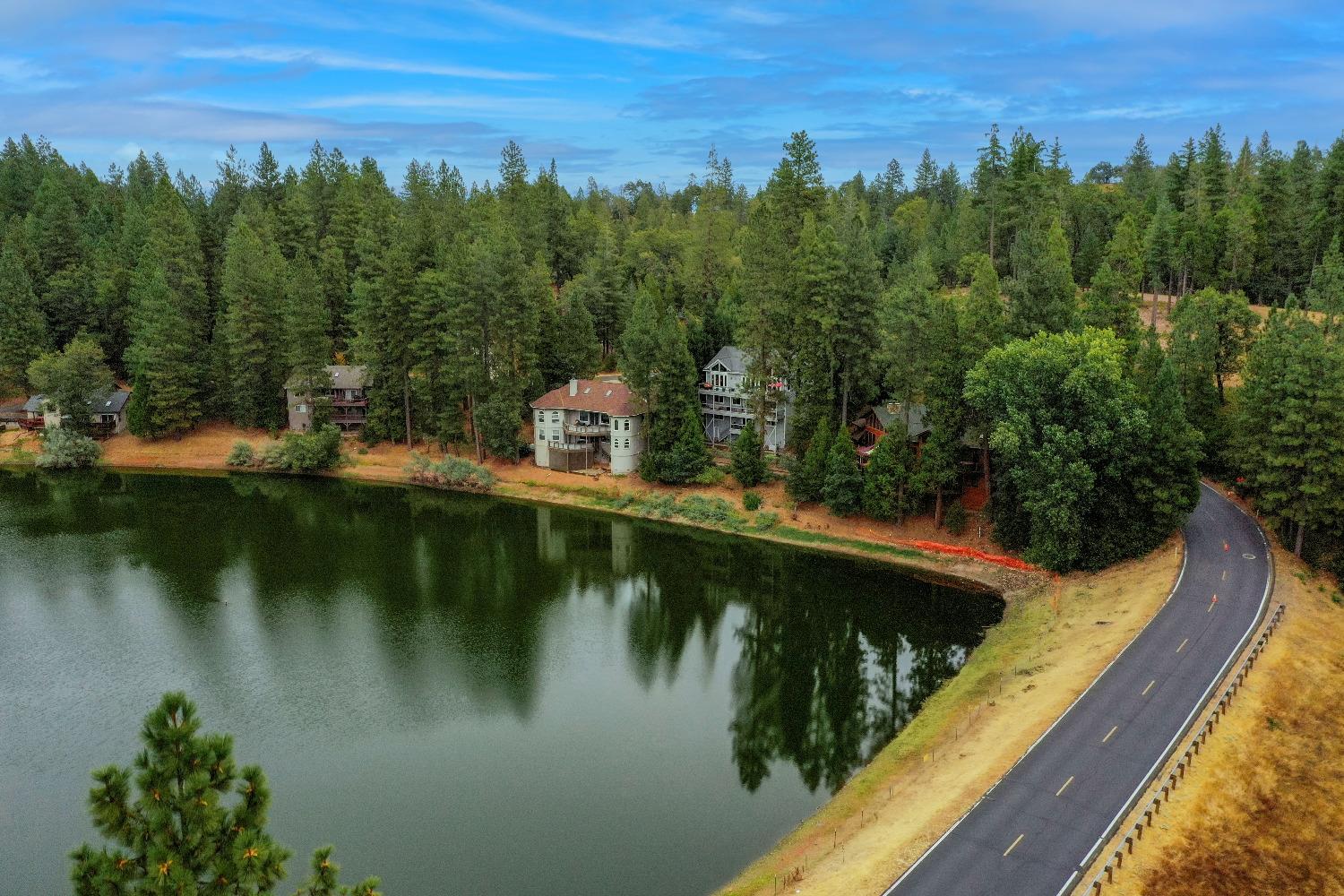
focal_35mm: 28
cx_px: 672
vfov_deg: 46.4
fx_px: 1045
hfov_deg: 65.5
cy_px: 448
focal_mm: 10.26
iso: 400
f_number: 5.6
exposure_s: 1/1600
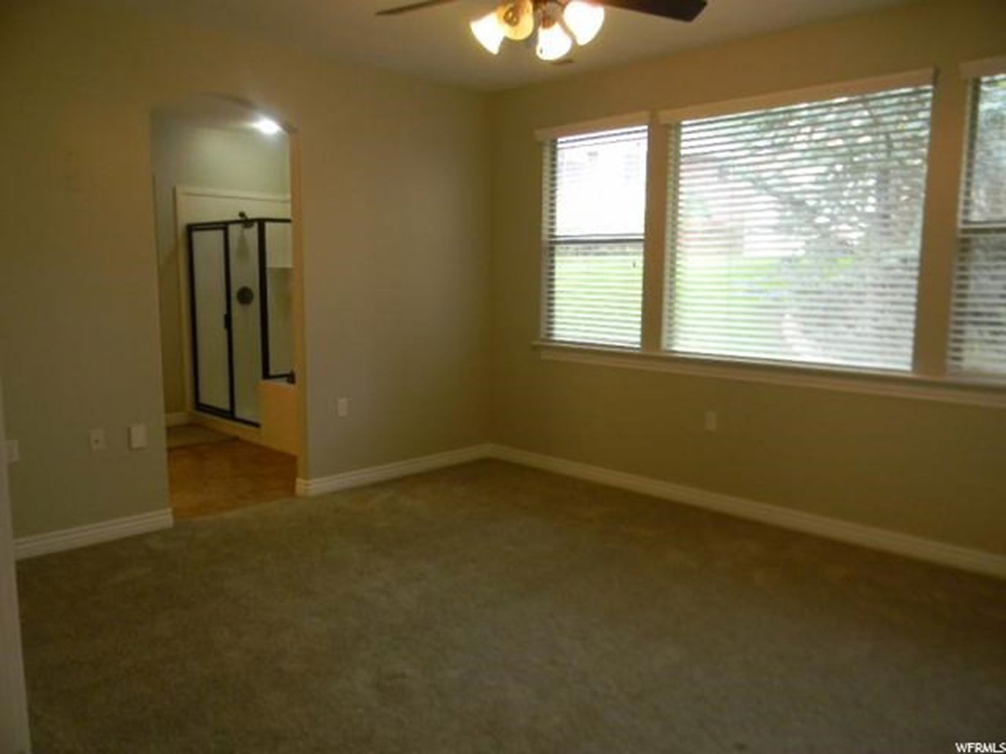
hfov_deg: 63.4
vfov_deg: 49.7
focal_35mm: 28
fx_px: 814
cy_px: 377
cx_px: 503
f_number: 3.5
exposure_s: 1/30
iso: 350
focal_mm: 5
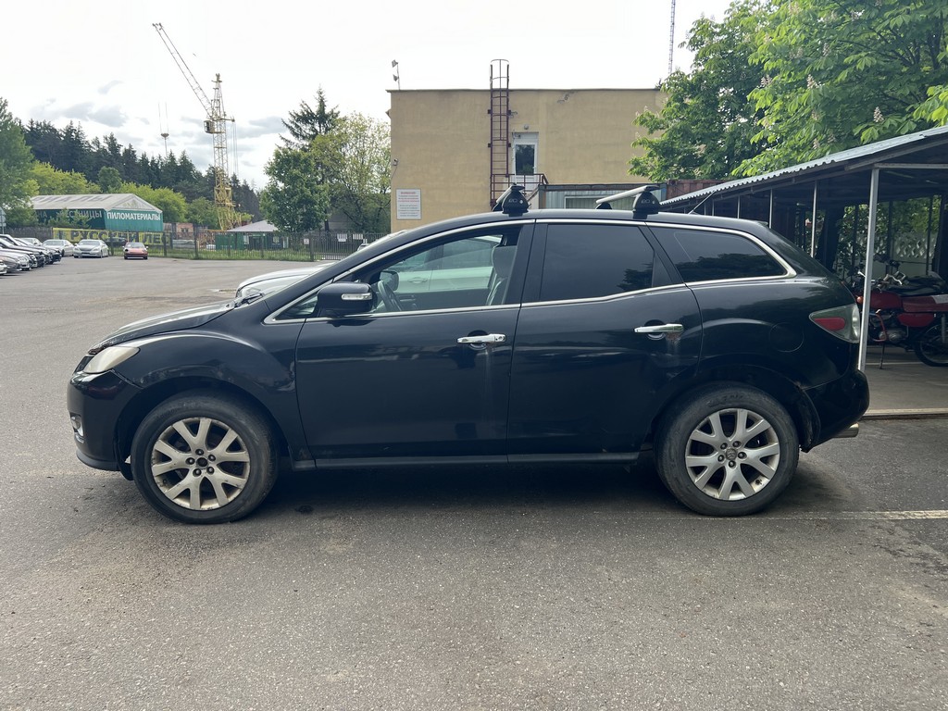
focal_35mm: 26
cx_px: 474
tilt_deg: -10.0
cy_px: 356
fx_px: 712
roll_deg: +0.1
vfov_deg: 53.1
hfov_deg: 67.3
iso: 50
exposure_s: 1/441
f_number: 1.5
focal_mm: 5.7
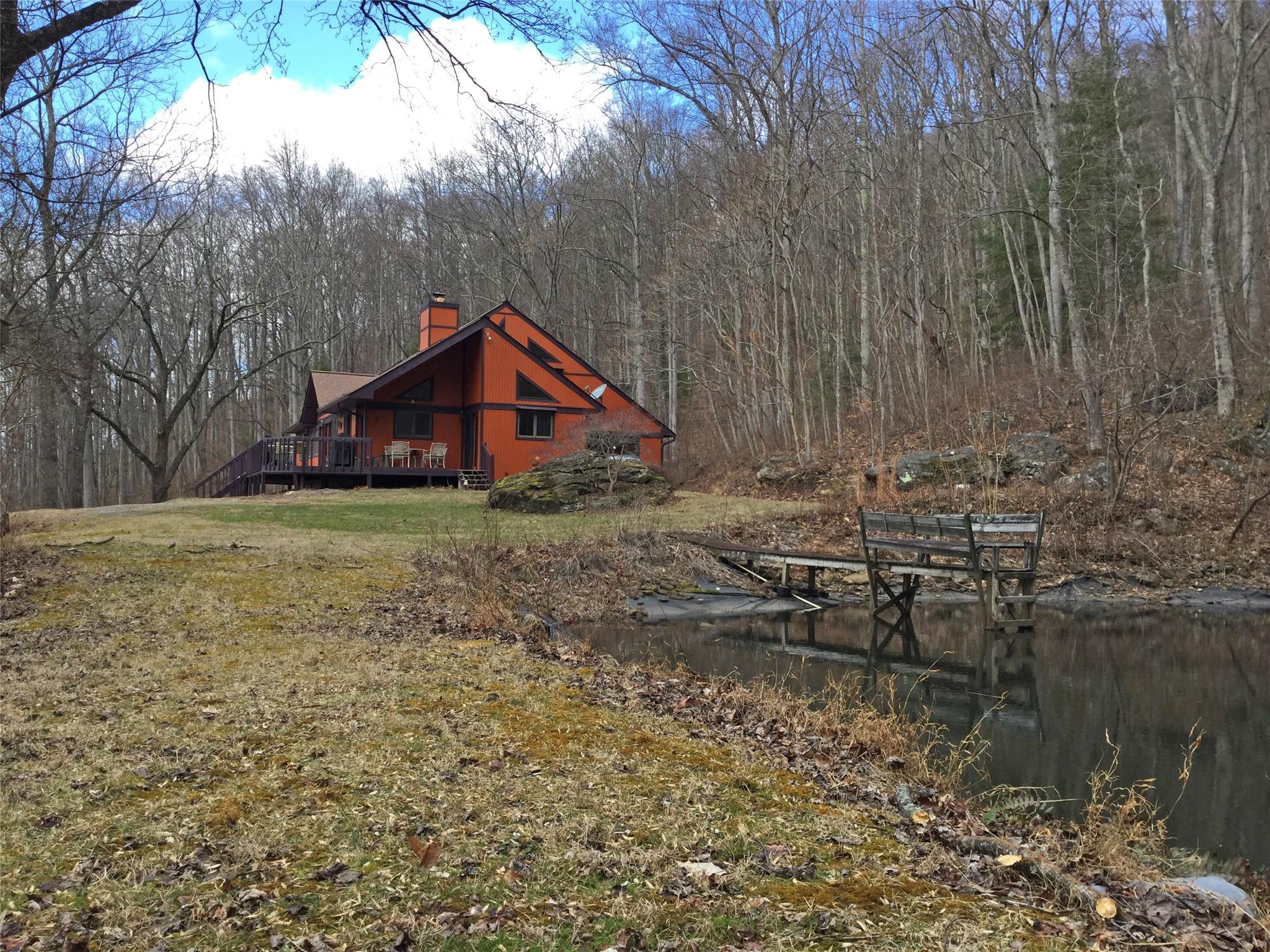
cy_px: 476
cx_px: 635
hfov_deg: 58.4
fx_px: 1137
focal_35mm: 31
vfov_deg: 45.4
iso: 25
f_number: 2.4
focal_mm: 3.3
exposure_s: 1/282
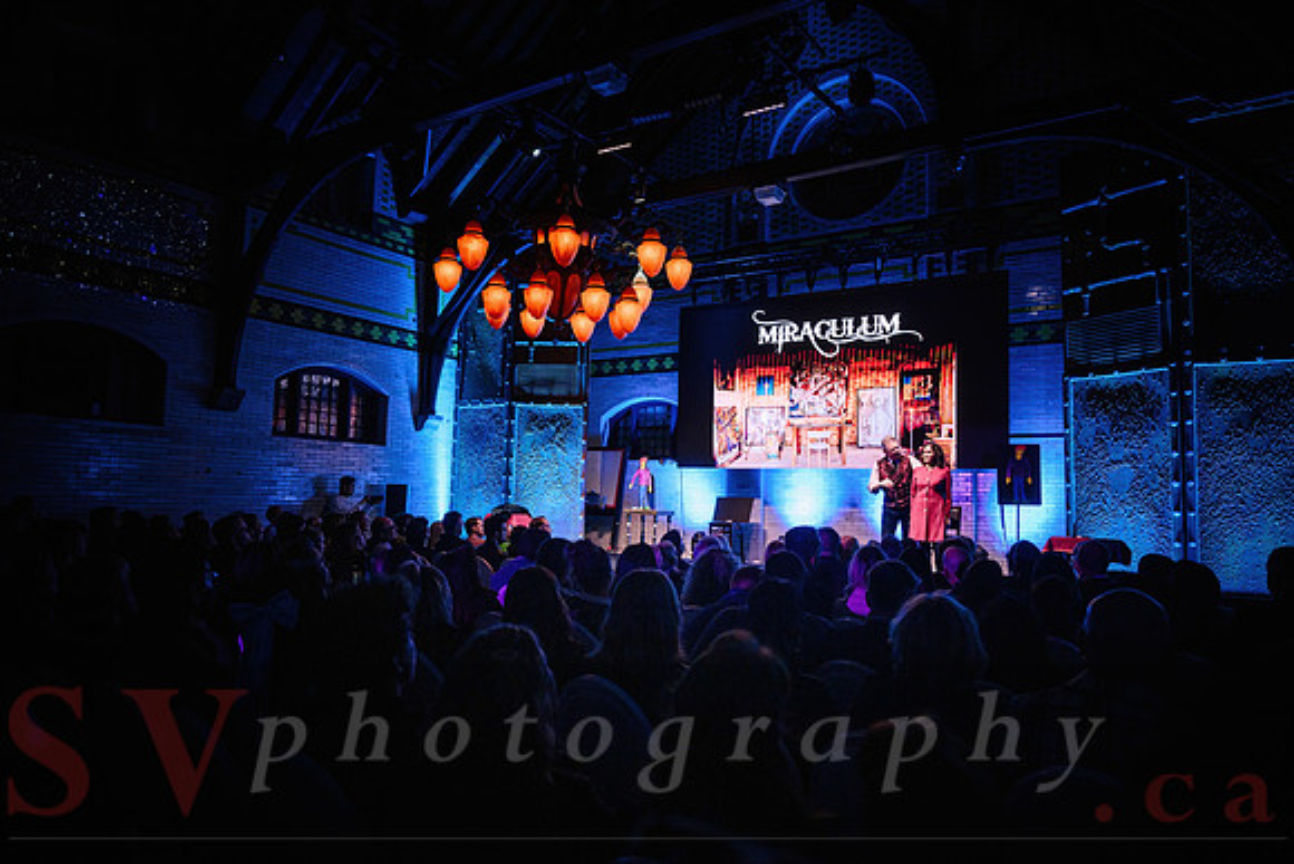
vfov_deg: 53.2
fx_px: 863
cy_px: 432
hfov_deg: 73.7
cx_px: 647
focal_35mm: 24
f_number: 2.8
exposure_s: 1/250
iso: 1600
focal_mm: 24
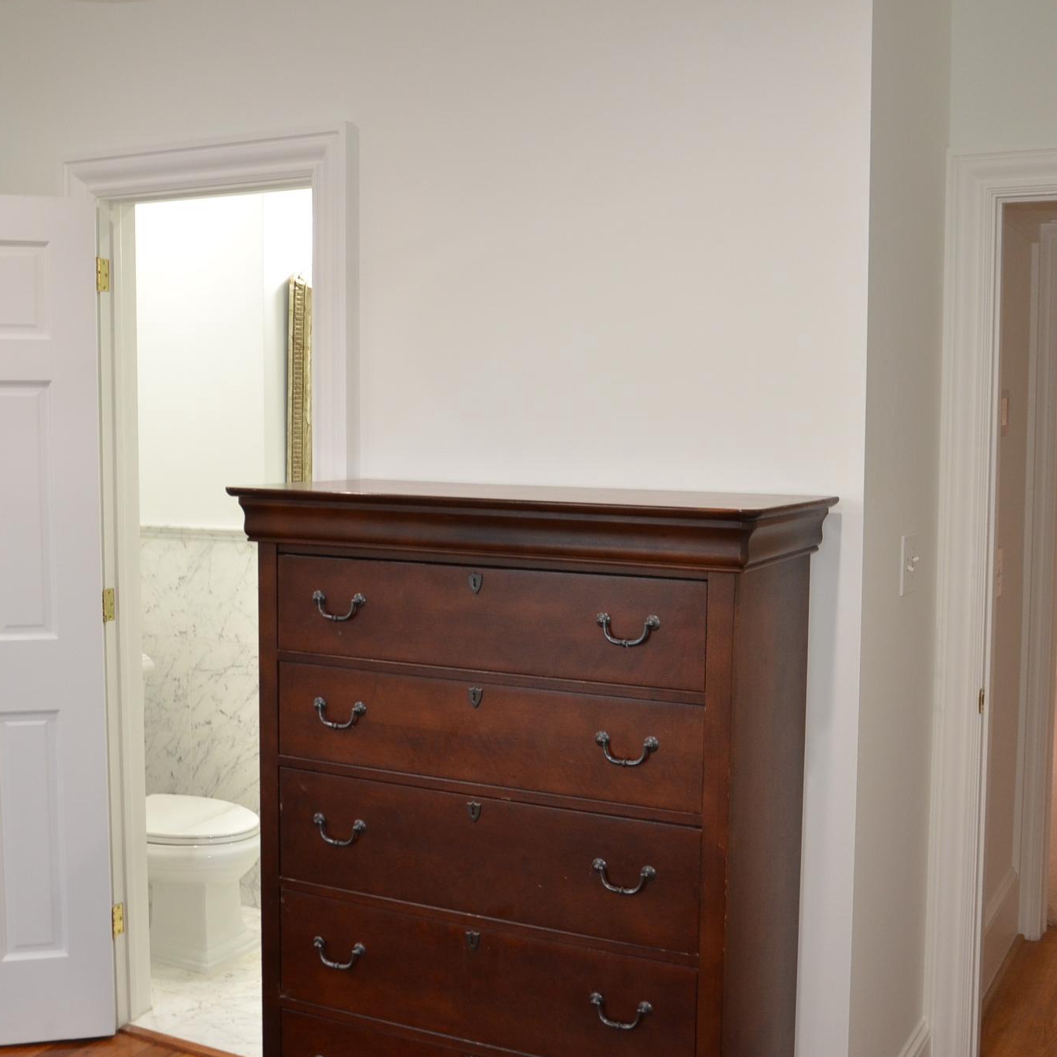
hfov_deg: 41.3
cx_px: 535
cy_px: 528
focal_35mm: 41
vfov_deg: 41.3
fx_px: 1404
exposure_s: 1/60
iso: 640
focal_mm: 21
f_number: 3.8
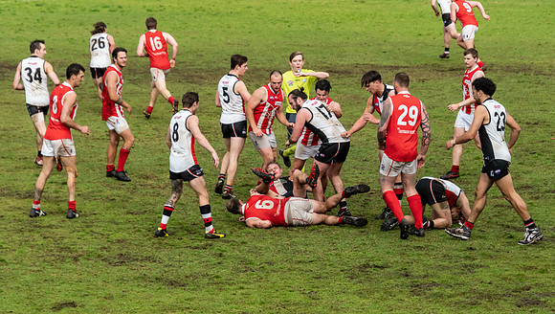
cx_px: 293
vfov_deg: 7.4
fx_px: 2438
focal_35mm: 165
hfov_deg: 13.0
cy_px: 195
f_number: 6.3
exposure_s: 1/1600
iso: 800
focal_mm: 100
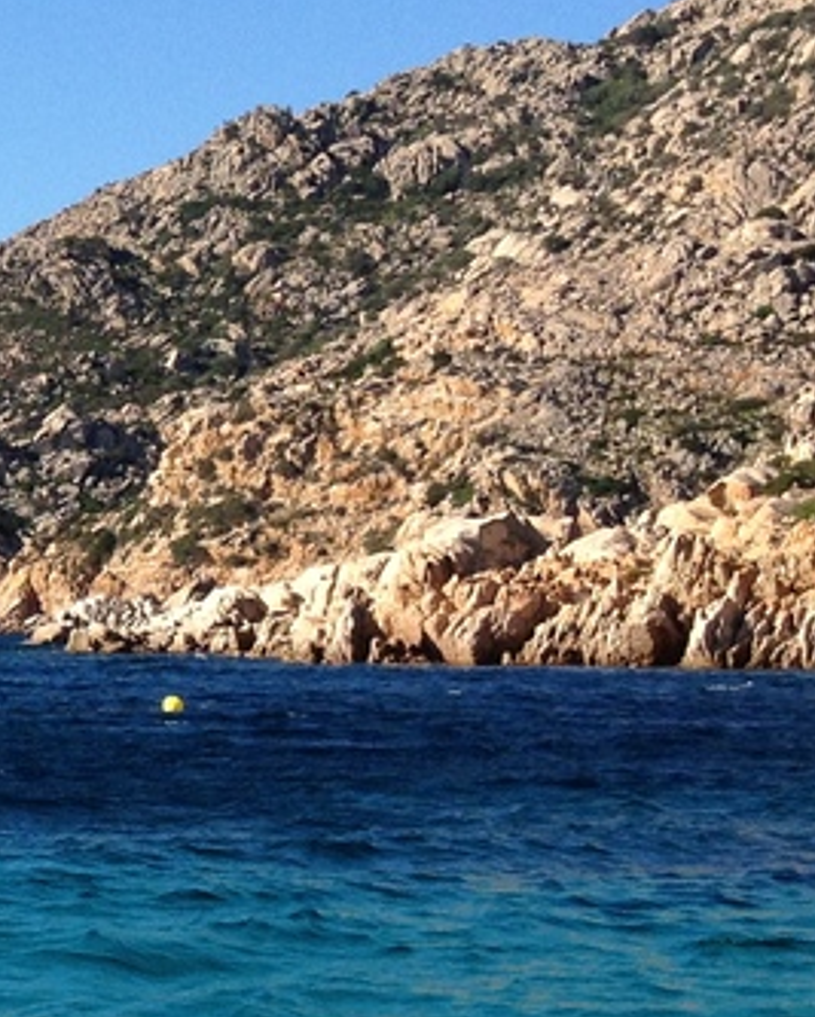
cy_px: 428
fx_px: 3704
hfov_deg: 11.6
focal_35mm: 123
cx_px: -696
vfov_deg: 15.6
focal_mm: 4.28
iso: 64
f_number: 2.4
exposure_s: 1/1783
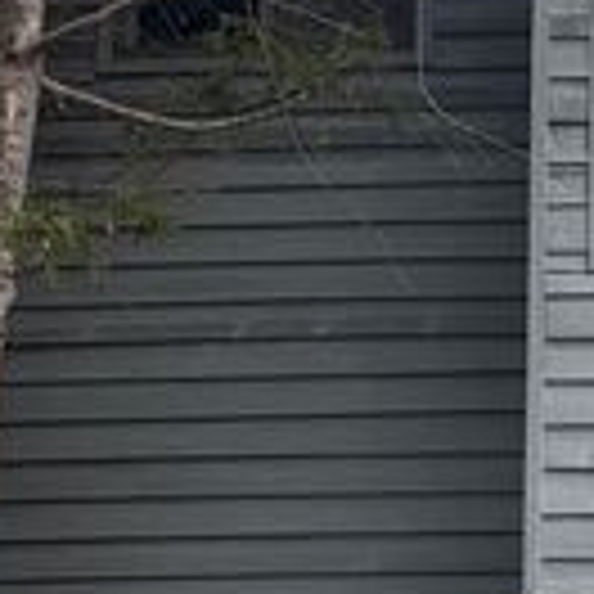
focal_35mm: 107
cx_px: 1004
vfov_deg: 15.7
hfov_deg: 14.6
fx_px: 2077
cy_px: 713
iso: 100
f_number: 1.78
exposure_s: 1/2299
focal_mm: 6.76
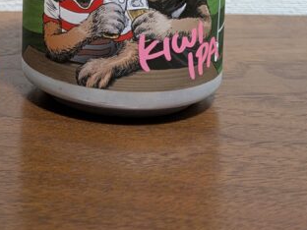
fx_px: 727
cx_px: -9
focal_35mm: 82
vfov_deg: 16.6
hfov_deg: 22.8
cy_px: -96
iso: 189
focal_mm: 5.43
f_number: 1.89
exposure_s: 1/25
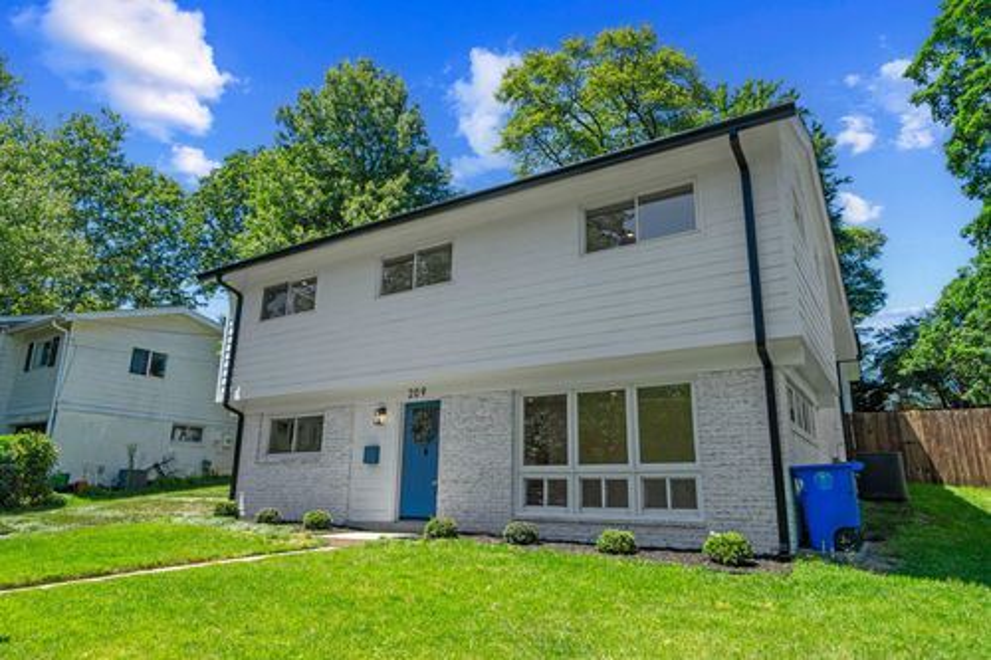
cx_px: 496
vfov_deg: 57.2
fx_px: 605
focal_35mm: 22
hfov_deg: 78.6
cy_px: 330
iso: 400
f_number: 8
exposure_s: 1/800
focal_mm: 22
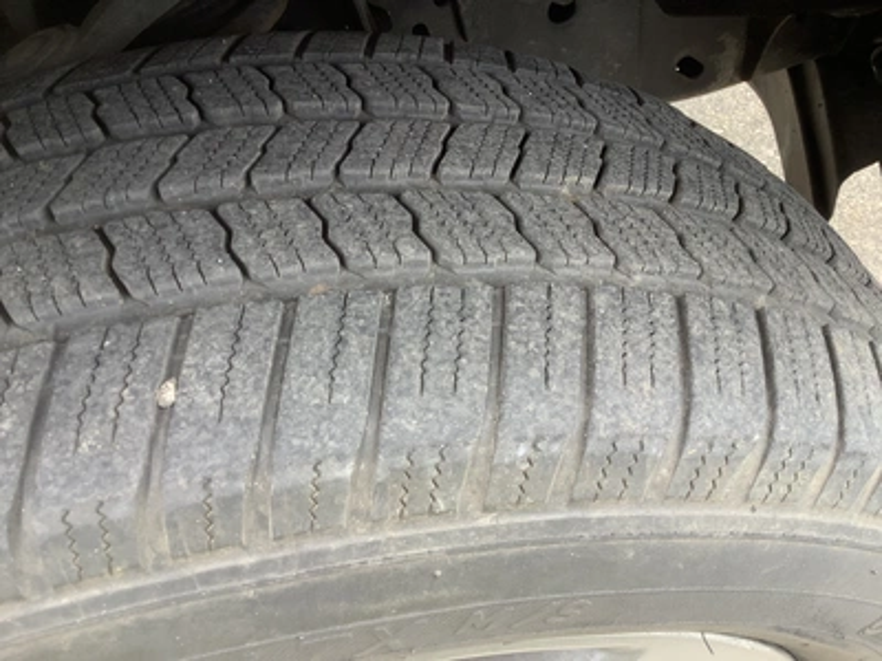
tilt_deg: -49.9
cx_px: 441
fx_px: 790
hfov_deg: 58.4
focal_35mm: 31
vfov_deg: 45.4
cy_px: 330
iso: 50
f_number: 2.4
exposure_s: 1/100
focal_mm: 3.3
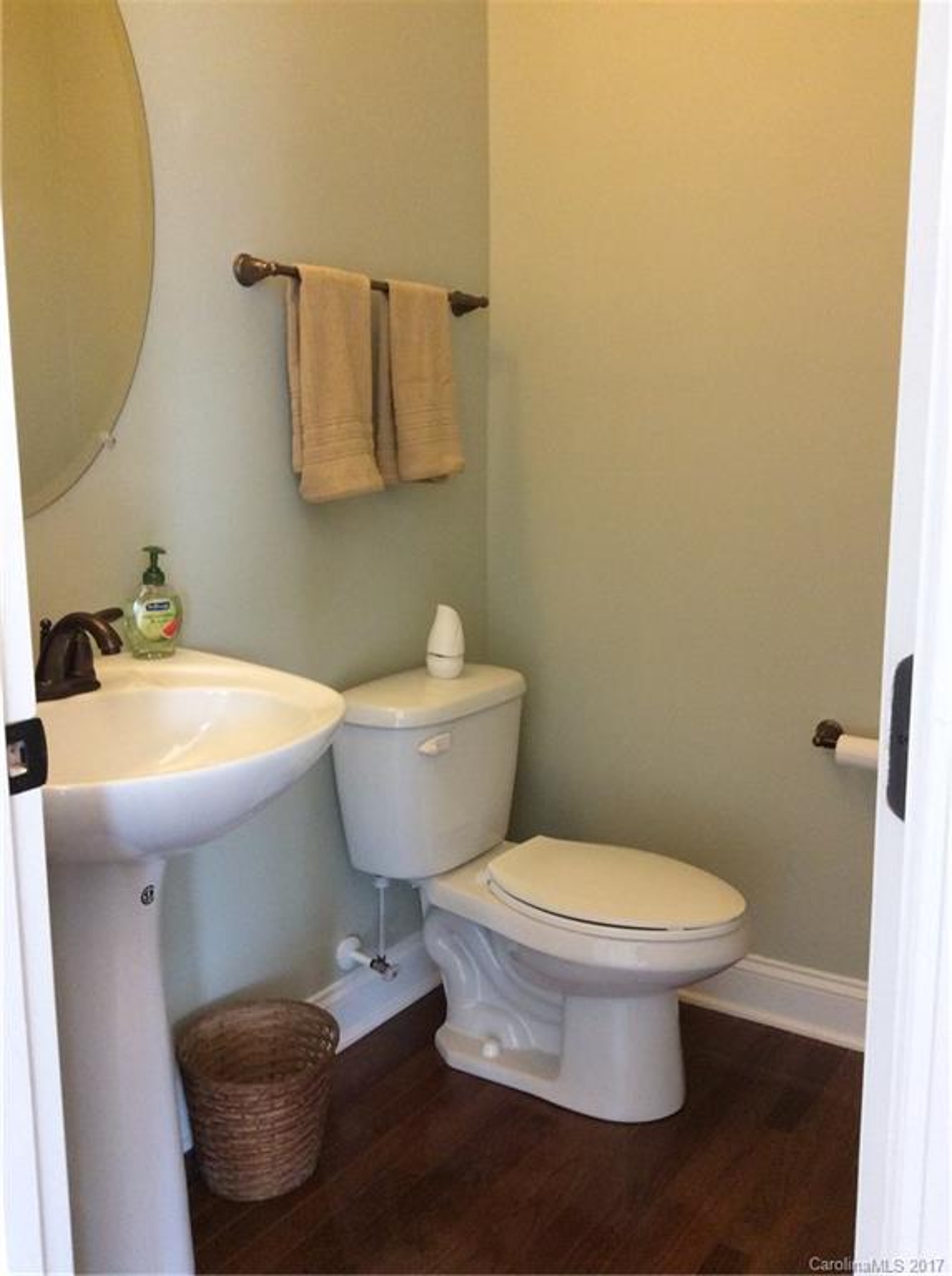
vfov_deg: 56.9
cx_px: 476
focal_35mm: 32
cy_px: 638
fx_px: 1177
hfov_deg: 44.0
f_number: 2.4
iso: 160
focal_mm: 3.3
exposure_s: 1/24
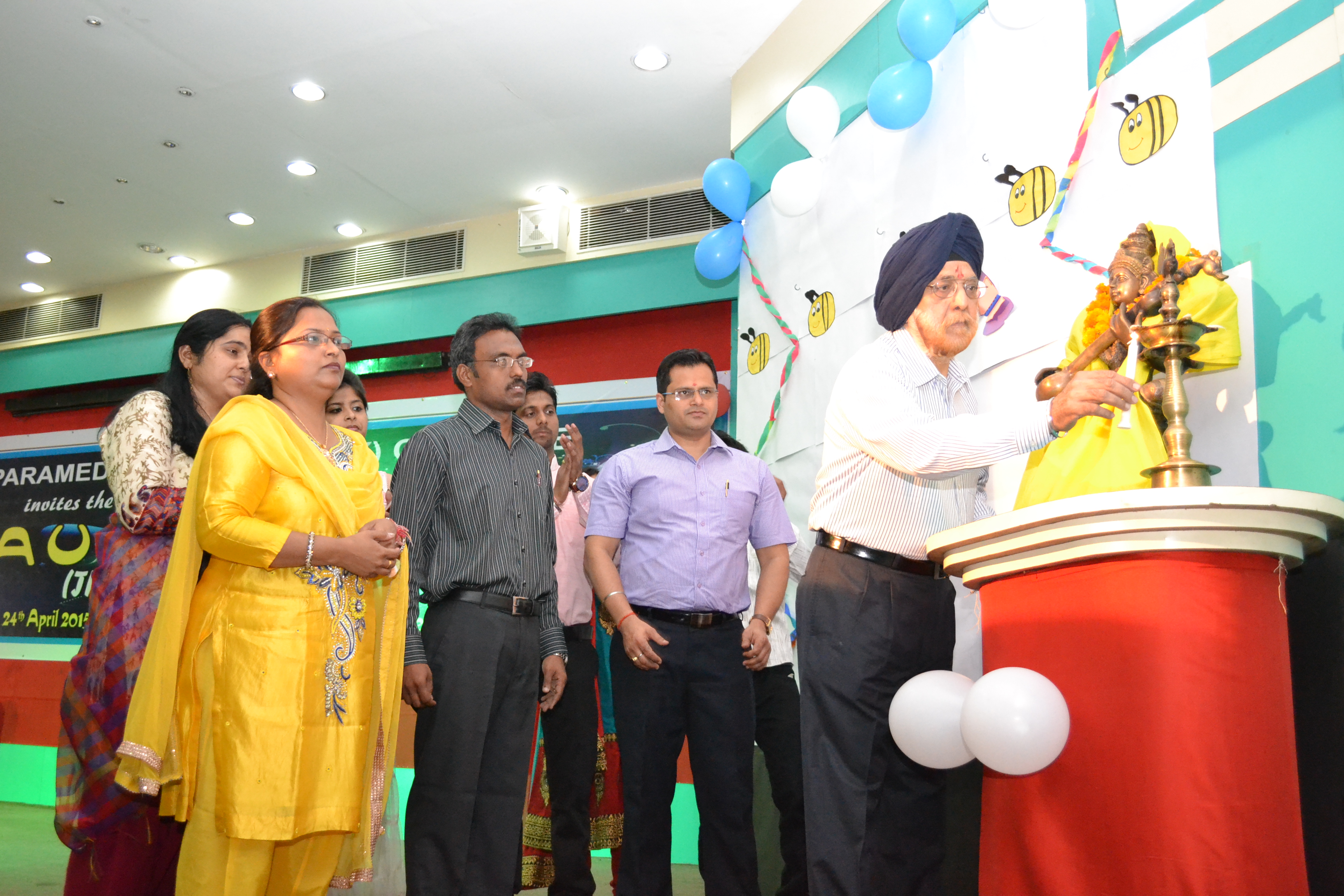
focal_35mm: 33
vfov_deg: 40.0
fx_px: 1232
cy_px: 448
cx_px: 672
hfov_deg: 57.2
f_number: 3.8
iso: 3200
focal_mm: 22
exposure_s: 1/60
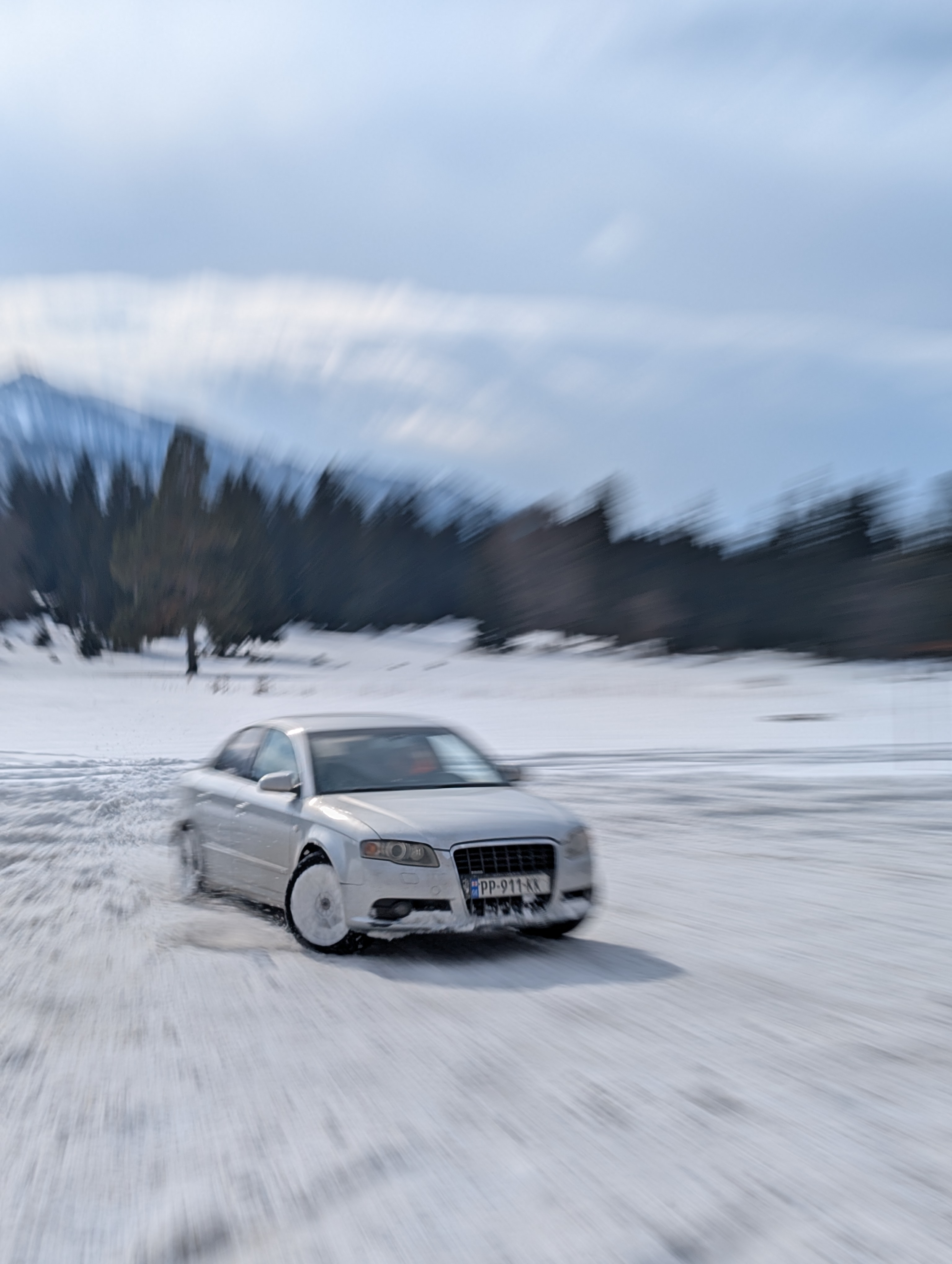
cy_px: 632
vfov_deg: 38.9
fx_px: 1792
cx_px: 476
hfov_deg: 29.7
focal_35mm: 49
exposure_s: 1/3497
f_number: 1.68
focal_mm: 6.9
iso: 20
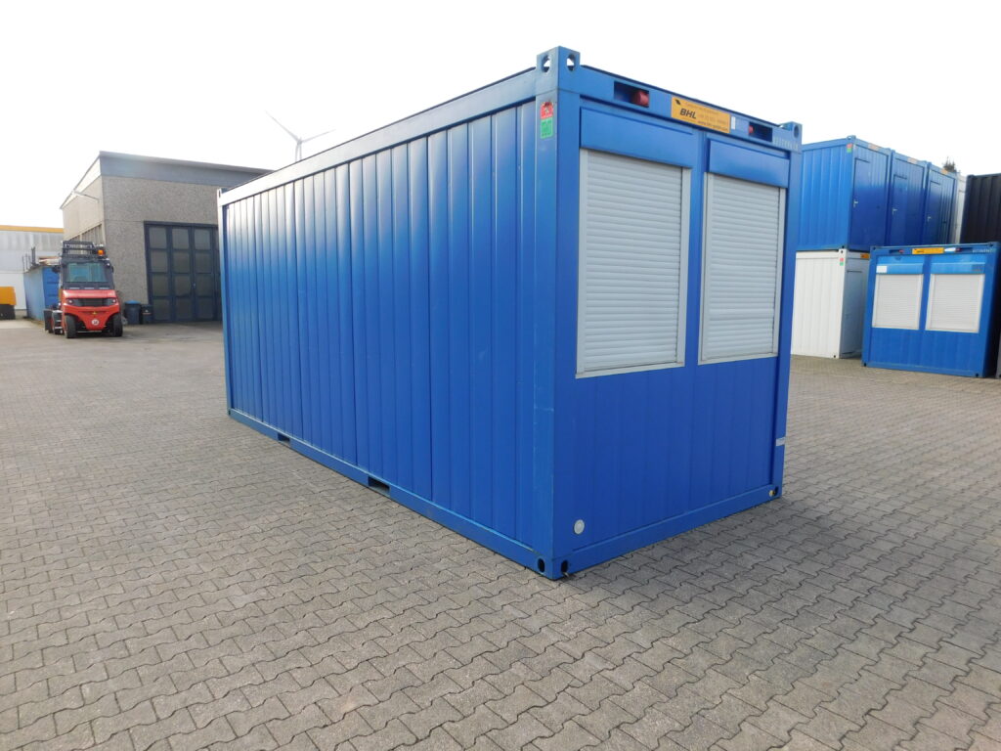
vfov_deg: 58.9
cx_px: 500
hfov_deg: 73.9
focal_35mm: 23
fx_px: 665
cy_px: 376
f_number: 3
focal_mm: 4
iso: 125
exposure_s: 1/500
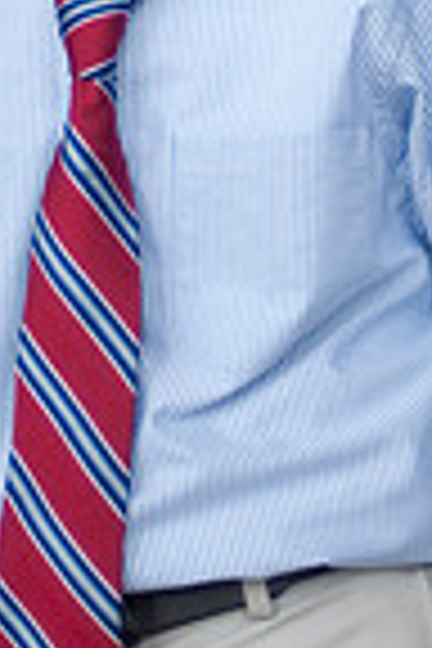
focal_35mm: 156
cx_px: 209
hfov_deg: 8.8
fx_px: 2808
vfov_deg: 13.1
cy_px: 108
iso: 320
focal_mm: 50
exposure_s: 1/1250
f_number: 1.4
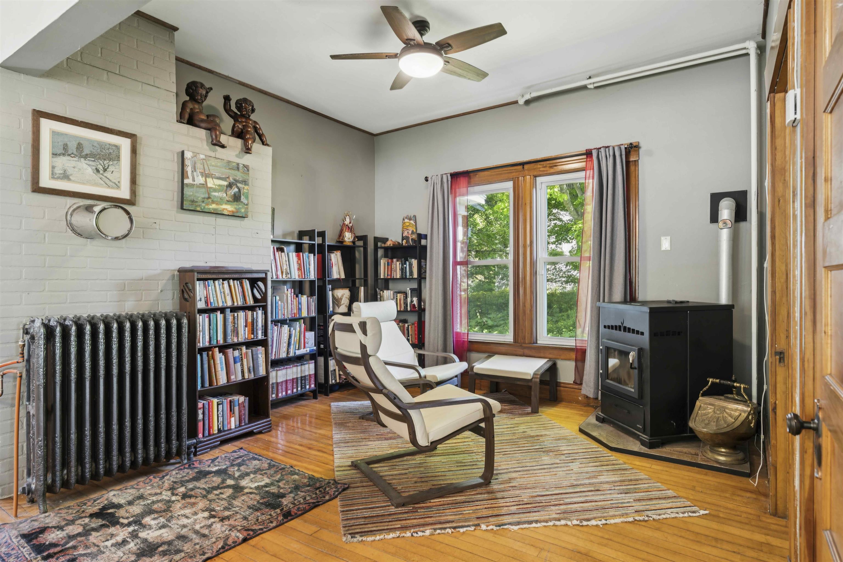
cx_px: 422
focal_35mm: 20
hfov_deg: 84.0
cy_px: 281
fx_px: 468
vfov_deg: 61.9
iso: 100
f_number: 8
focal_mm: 20
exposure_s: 2
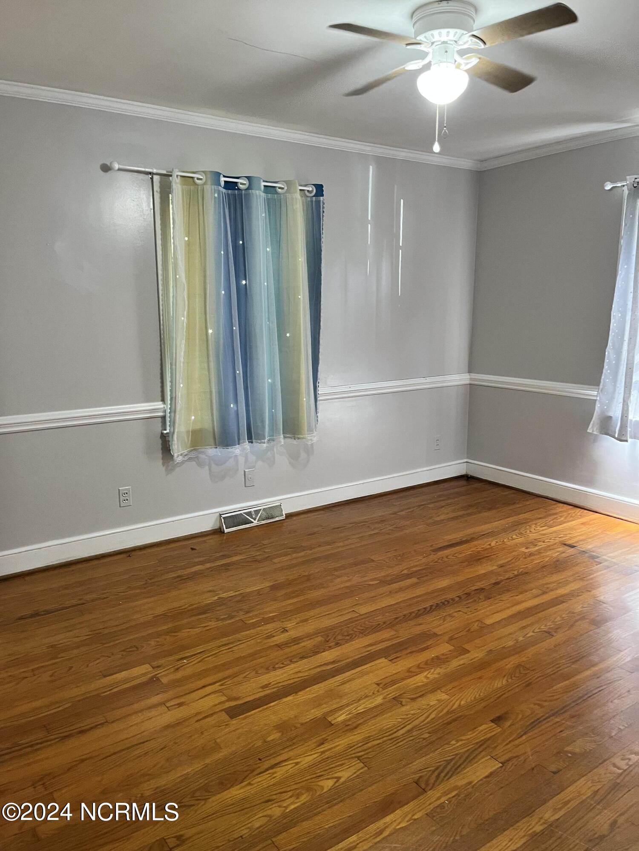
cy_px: 426
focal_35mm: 26
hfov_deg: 53.1
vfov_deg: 67.3
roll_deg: +0.8
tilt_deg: -10.3
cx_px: 320
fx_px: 640
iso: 320
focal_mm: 5.1
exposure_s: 1/60
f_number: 1.6
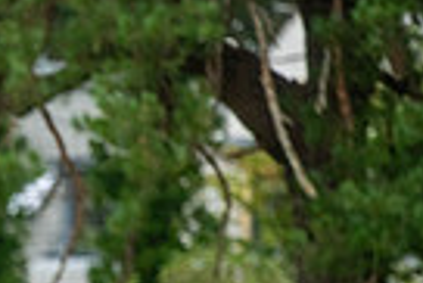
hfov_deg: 1.6
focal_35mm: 1279
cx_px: -460
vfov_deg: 1.1
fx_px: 15044
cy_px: 596
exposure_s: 1/1250
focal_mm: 300
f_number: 4
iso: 800
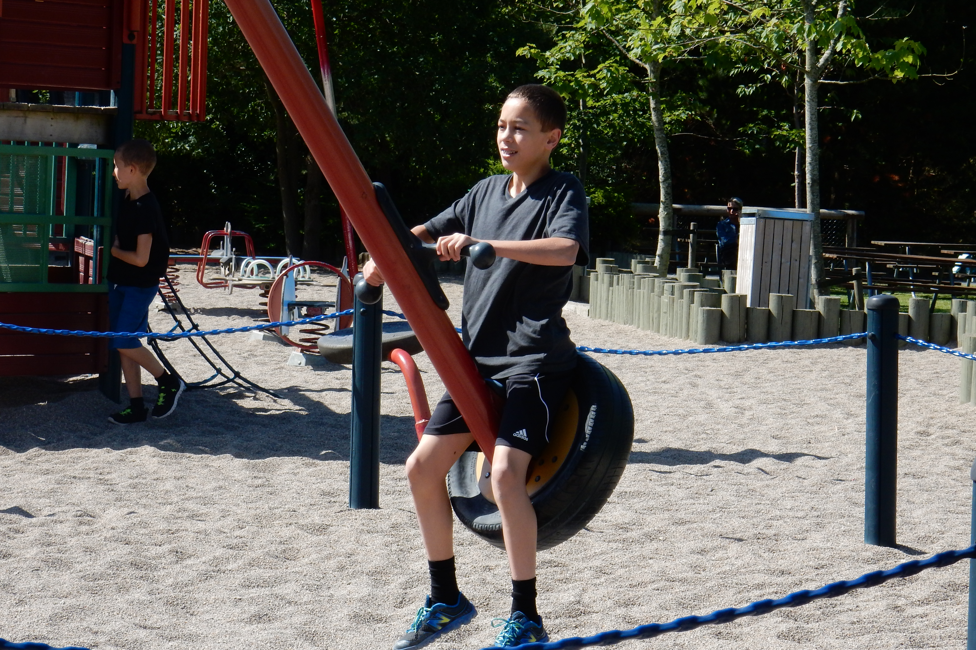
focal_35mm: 144
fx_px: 3904
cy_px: 345
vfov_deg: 9.5
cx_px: 487
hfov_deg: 14.3
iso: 125
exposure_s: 1/400
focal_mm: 24.7
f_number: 6
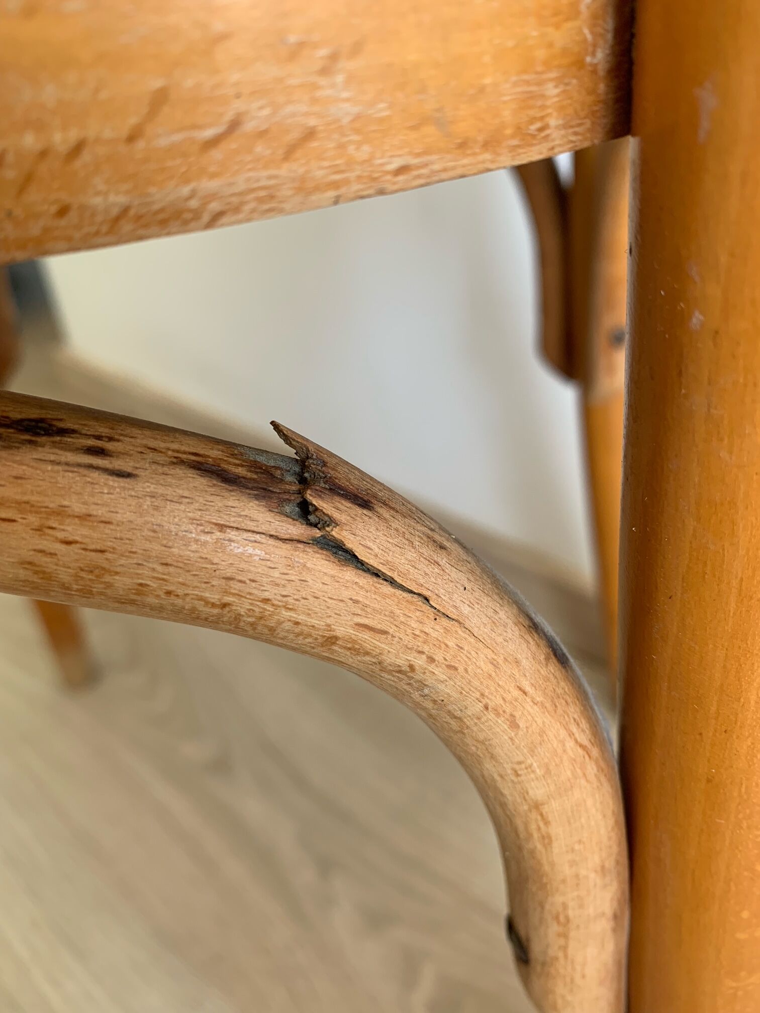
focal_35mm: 26
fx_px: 761
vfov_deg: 67.3
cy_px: 506
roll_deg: +7.7
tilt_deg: -33.2
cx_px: 380
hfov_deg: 53.1
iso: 64
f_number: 1.8
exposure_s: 1/121
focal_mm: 4.25
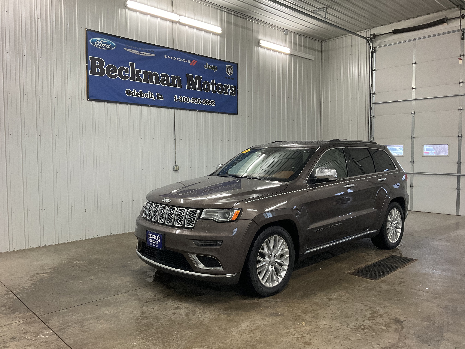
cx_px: 232
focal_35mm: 29
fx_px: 390
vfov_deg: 48.2
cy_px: 174
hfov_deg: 61.7
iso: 64
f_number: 1.8
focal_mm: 3
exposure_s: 1/60
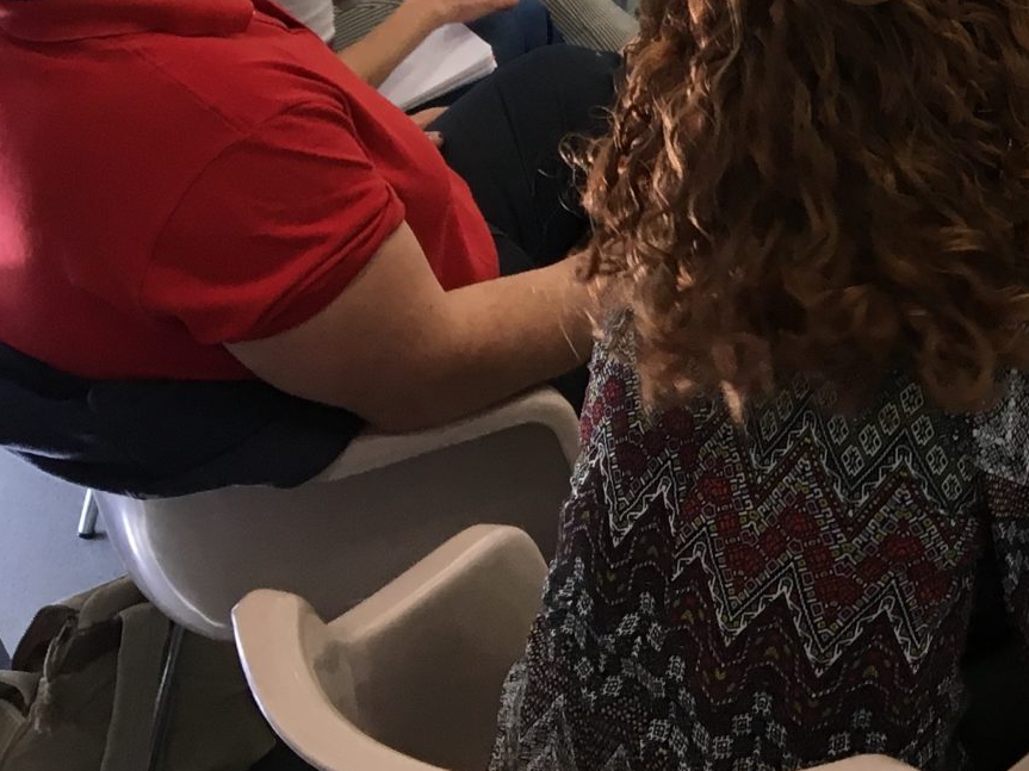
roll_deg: +1.9
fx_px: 2556
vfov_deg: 16.0
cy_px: -327
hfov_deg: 20.9
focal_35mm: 86
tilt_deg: -9.6
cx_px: 1301
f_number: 2.2
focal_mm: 4.15
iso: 32
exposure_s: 1/33
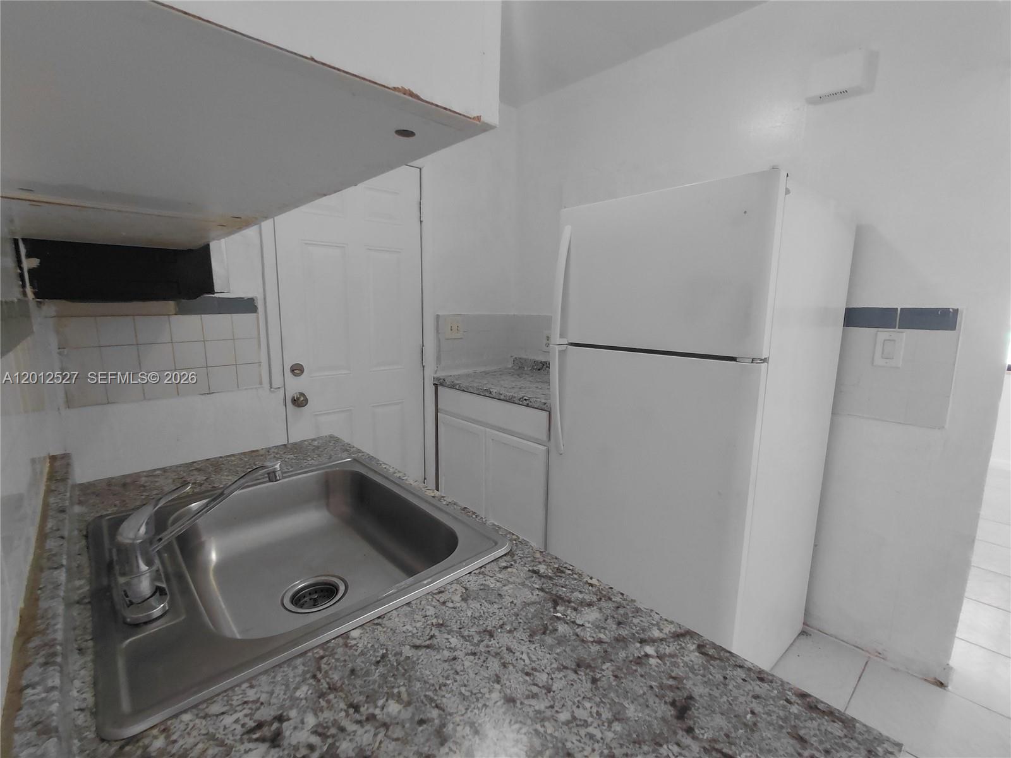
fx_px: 467
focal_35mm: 16
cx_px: 506
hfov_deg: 94.5
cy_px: 379
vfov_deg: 78.1
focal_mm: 1.64
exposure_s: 1/60
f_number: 2.2
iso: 160
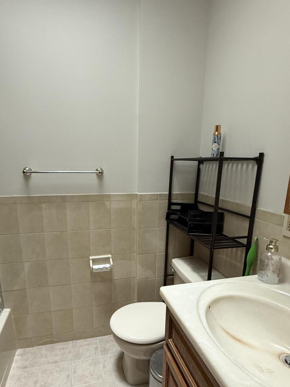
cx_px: 132
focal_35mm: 21
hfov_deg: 63.3
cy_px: 221
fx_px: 235
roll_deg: -0.4
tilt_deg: -13.3
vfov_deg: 78.5
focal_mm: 2.22
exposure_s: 1/60
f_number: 2.2
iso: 400
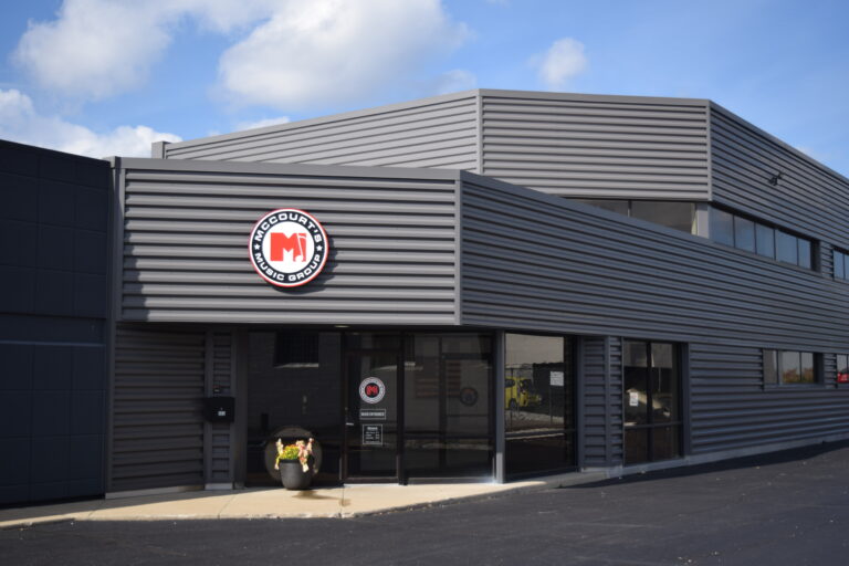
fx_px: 1132
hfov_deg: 41.1
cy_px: 283
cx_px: 424
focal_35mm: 48
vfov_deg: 28.1
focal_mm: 32
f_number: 4.5
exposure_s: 1/1600
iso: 200
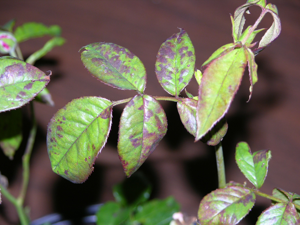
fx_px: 1395
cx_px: 150
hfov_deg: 12.3
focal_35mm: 161
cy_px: 113
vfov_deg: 9.2
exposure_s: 1/253
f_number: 3.9
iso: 50
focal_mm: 41.1
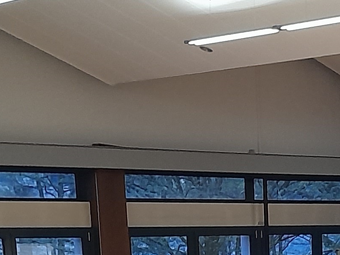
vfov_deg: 10.5
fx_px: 1228
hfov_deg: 15.4
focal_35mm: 125
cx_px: 370
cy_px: 576
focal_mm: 4.6
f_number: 2
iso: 320
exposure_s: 1/50
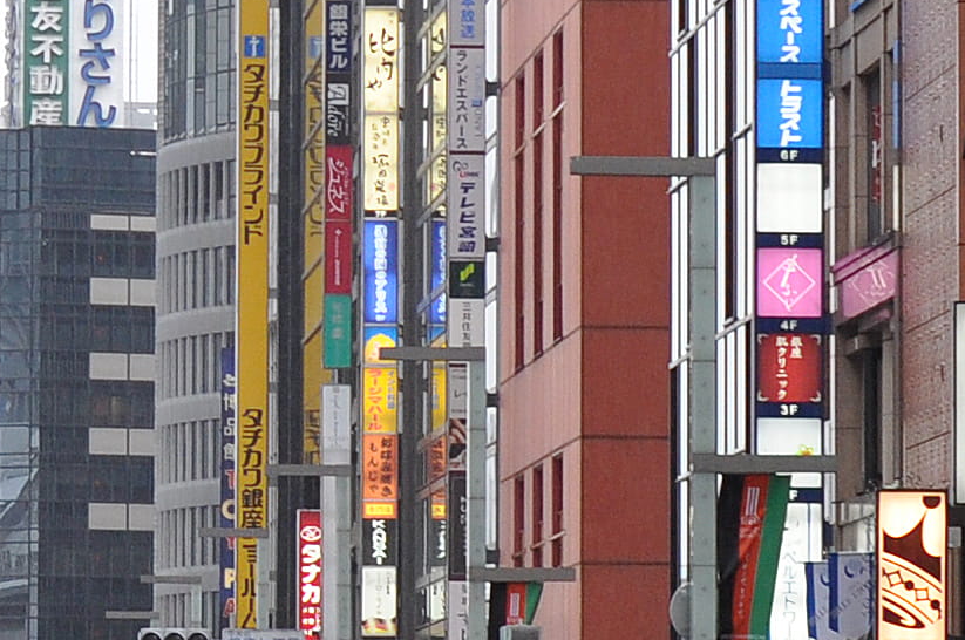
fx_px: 7323
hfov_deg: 7.5
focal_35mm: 274
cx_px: -150
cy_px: 134
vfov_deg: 5.0
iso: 400
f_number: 5
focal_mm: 35
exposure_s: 1/100
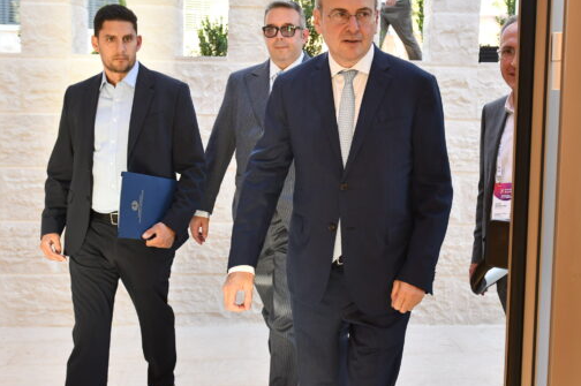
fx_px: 806
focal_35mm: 50
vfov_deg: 26.9
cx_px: 346
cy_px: 145
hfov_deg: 39.5
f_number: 3.5
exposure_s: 1/400
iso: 1000
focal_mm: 24
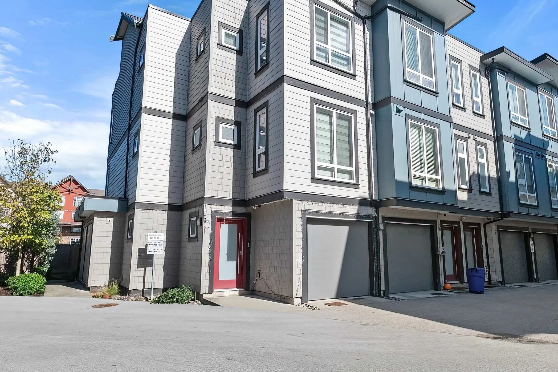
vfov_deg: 57.2
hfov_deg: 78.6
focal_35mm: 22
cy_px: 197
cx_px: 289
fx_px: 341
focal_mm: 10
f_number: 11
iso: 320
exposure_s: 1/800
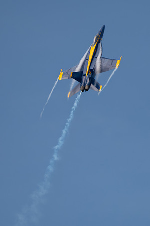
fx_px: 4623
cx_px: 137
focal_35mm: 738
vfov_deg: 2.8
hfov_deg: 1.9
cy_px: 101
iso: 250
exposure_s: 1/2500
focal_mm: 240
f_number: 5.6
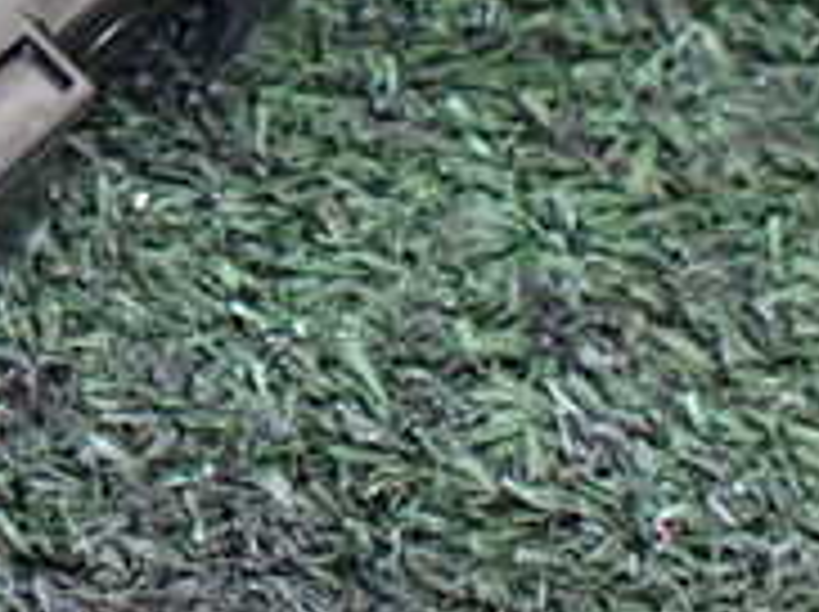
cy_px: -234
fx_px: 2339
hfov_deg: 18.6
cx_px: -225
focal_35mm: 99
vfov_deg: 14.2
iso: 800
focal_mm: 5.4
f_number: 2.3
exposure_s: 1/50
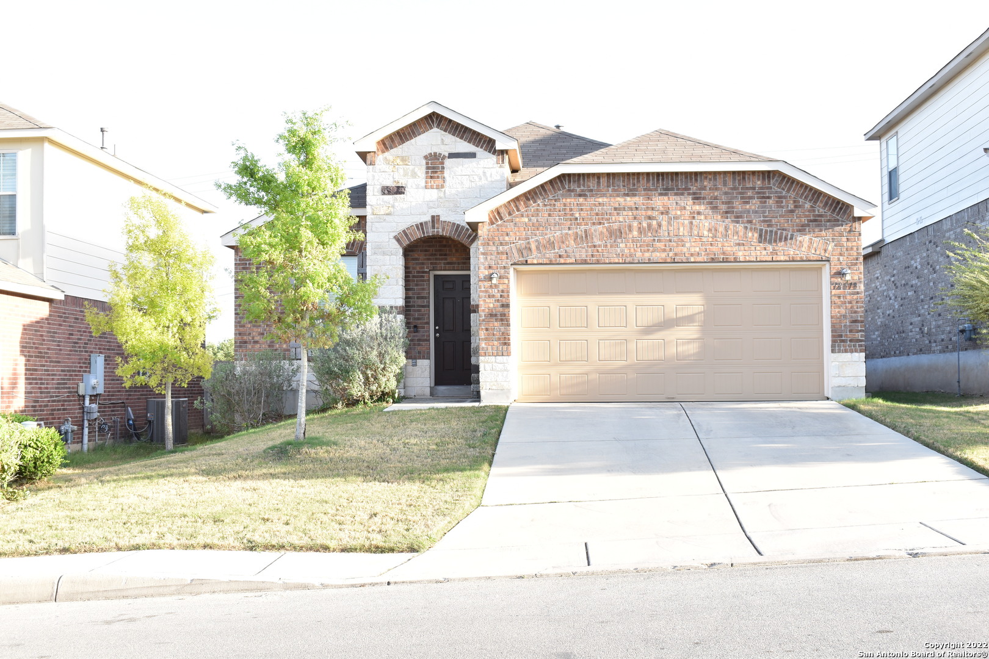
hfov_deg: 42.3
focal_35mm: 46
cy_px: 330
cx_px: 494
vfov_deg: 28.9
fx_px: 1277
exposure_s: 1/30
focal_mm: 31
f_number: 9
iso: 100
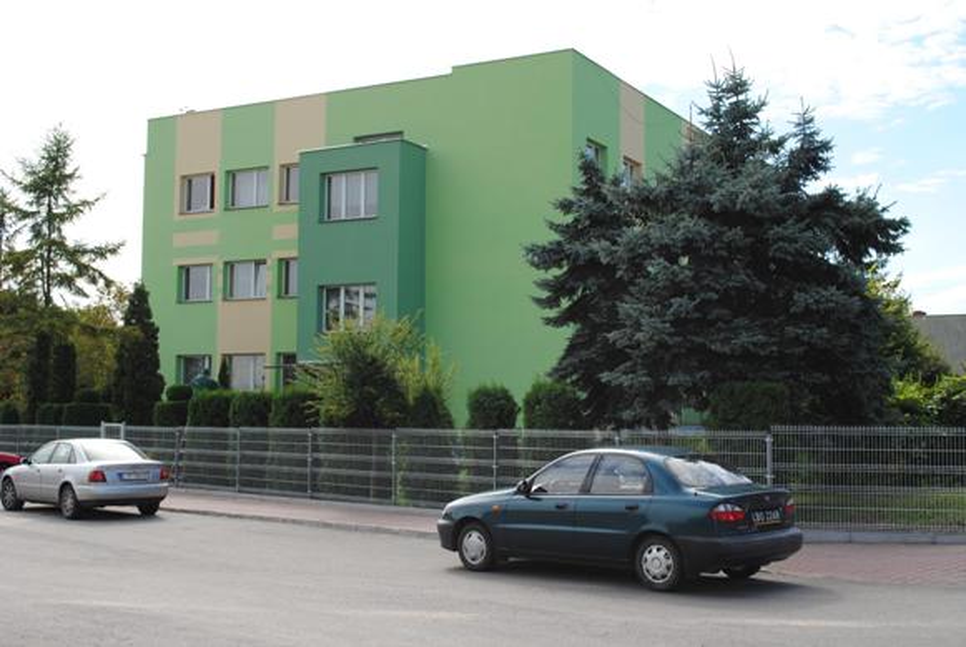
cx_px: 483
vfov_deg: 29.9
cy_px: 324
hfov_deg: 43.6
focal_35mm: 45
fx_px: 1209
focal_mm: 30
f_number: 7.1
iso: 100
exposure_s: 1/200
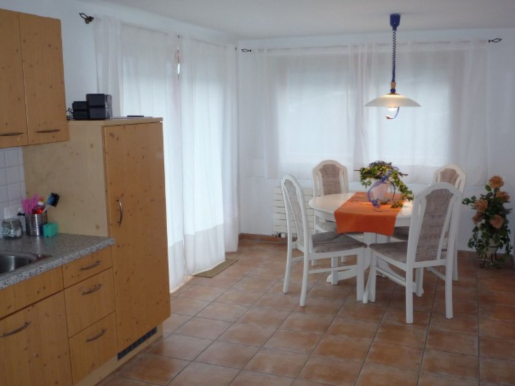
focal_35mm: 36
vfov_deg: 39.7
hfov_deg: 51.4
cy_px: 193
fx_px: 536
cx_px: 258
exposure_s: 1/30
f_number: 3.8
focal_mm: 6.3
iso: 200
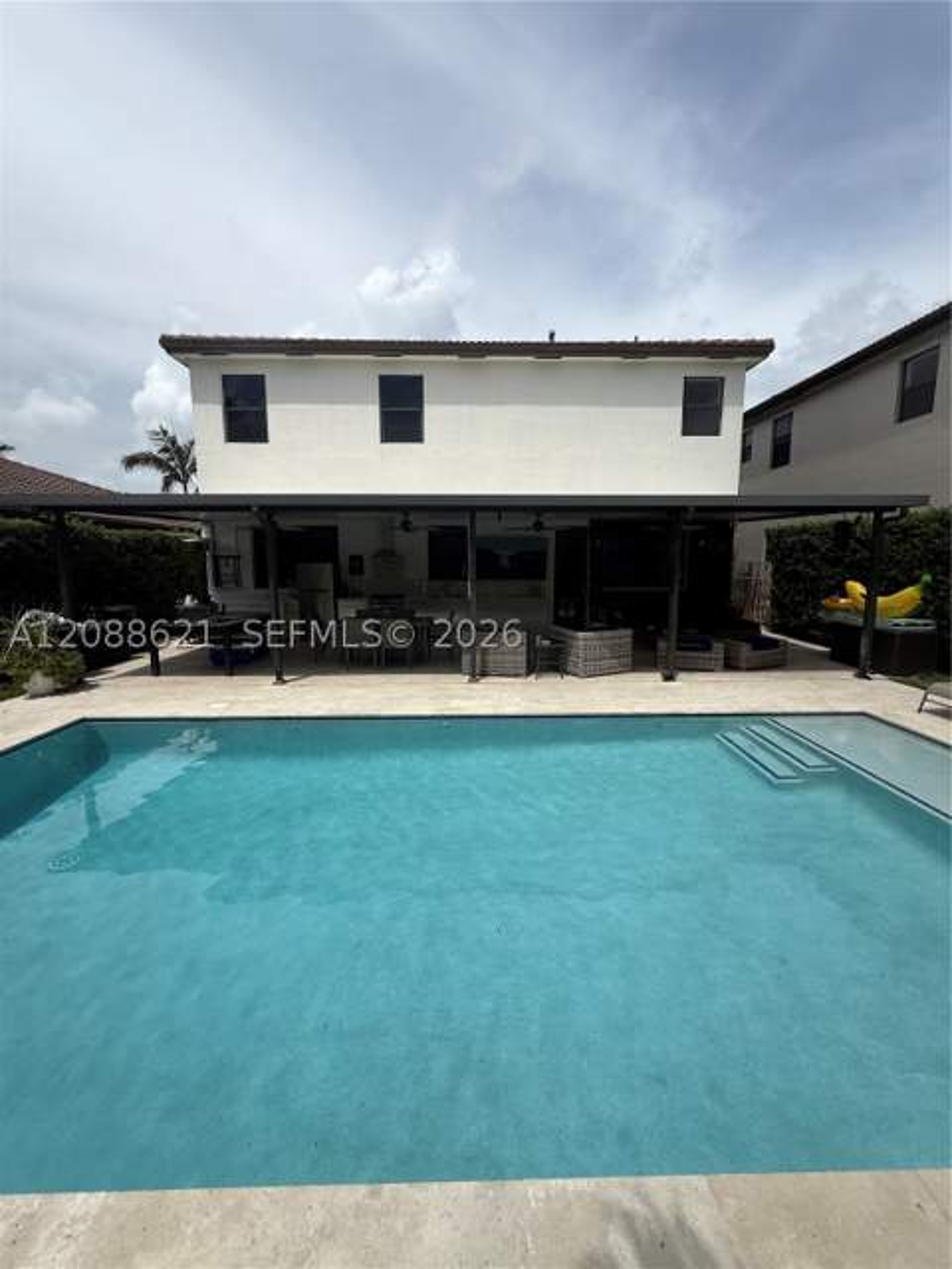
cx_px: 476
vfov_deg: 102.1
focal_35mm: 14
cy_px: 634
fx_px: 513
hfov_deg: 85.7
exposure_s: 1/3663
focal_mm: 2.22
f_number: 2.2
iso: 50
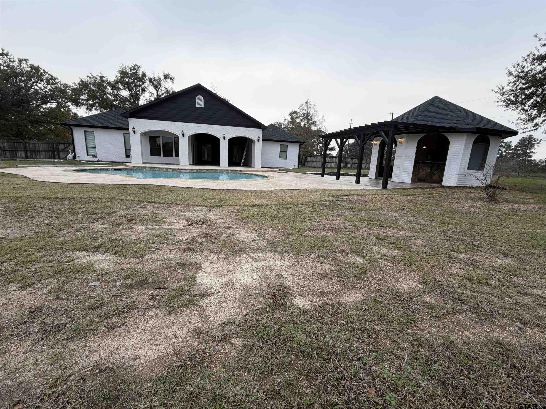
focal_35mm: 14
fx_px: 221
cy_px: 204
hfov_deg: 102.1
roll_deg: -1.7
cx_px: 273
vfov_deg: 85.7
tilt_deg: -10.8
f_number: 2.2
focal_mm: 2.22
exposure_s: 1/479
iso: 64
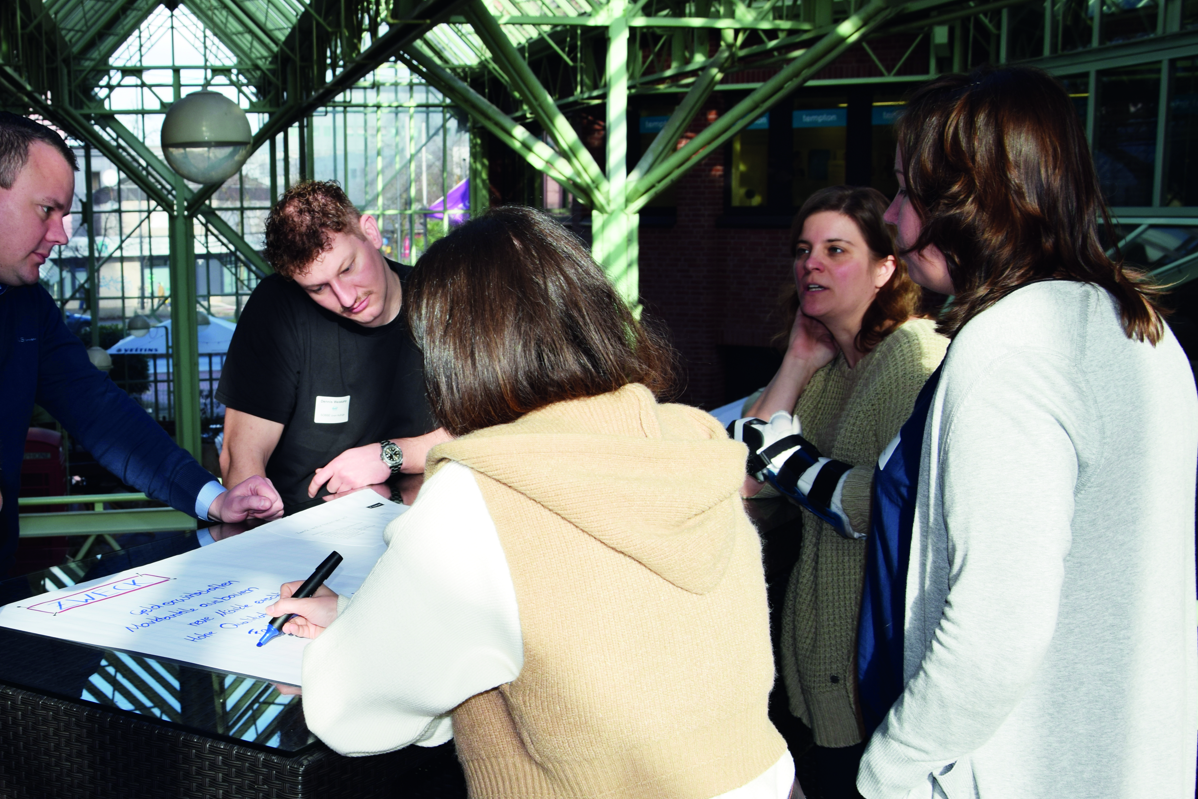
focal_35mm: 46
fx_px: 1522
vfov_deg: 29.4
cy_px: 456
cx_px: 413
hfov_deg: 42.5
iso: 100
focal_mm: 21
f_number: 6.3
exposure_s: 1/160
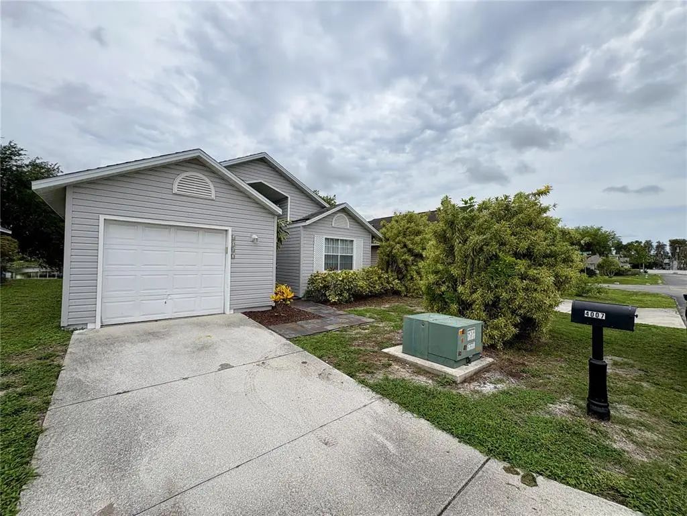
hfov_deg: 102.1
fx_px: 278
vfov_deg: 85.7
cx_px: 344
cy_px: 258
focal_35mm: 14
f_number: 2.2
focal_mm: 2.22
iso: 50
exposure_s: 1/2146
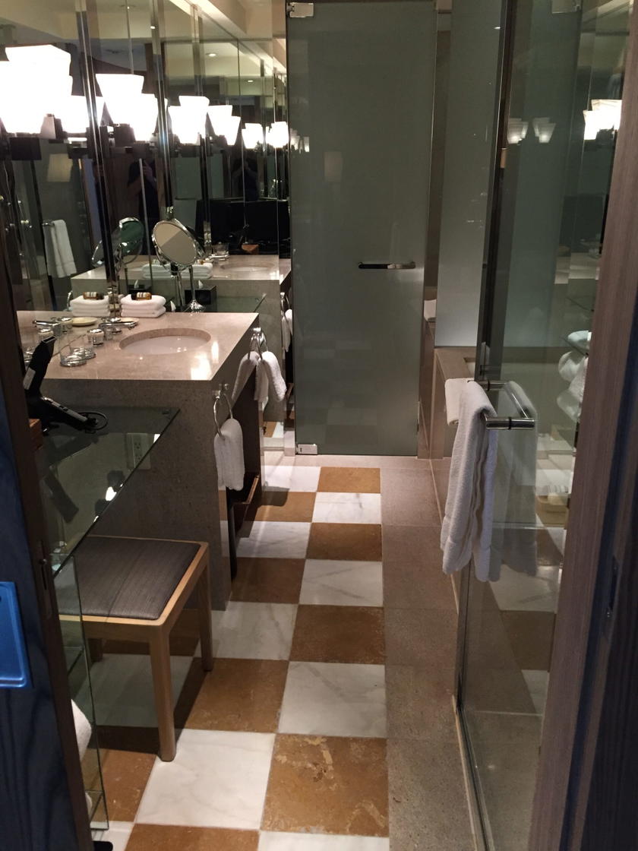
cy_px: 426
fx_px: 713
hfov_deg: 48.2
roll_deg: +0.3
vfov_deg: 61.7
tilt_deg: -18.8
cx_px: 319
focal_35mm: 29
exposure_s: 1/30
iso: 160
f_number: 2.2
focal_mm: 4.15
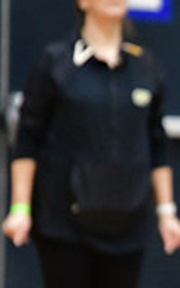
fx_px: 8200
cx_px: 486
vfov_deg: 2.0
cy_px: 255
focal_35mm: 1043
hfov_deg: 1.3
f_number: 3.2
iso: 5000
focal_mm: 200
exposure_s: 1/500
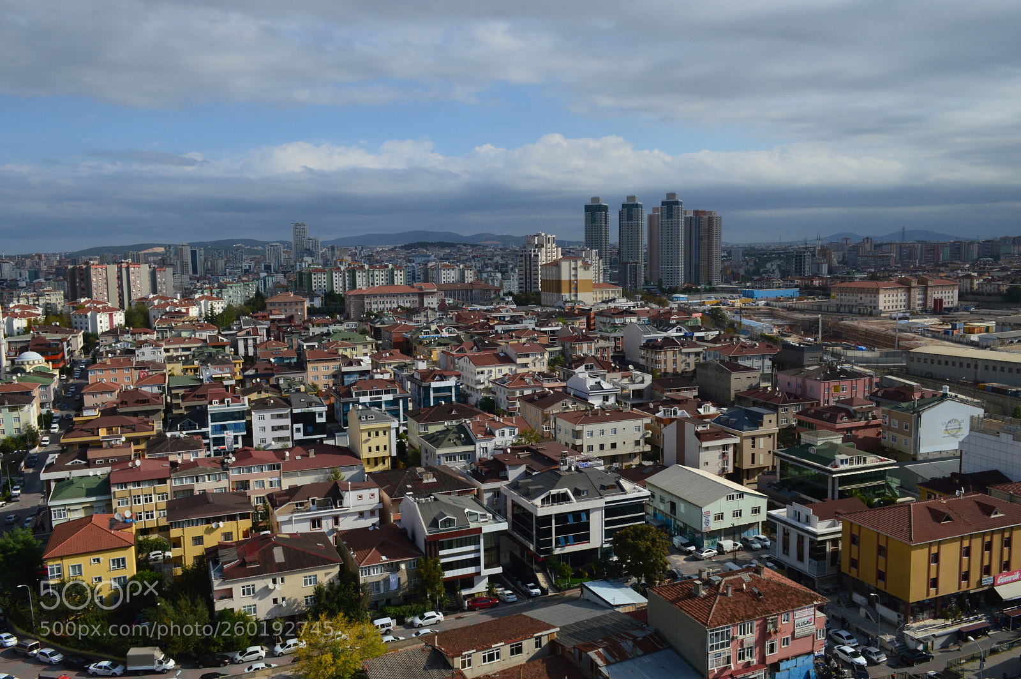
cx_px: 510
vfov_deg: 43.5
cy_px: 340
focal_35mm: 30
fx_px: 850
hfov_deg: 62.0
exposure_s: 1/500
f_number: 11
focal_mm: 20
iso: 280
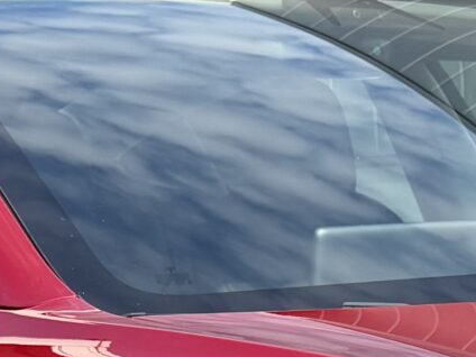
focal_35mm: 145
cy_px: 619
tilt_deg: -11.9
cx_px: 638
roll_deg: +1.7
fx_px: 1994
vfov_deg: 9.8
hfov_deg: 13.1
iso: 80
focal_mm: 6.76
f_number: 1.78
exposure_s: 1/2053
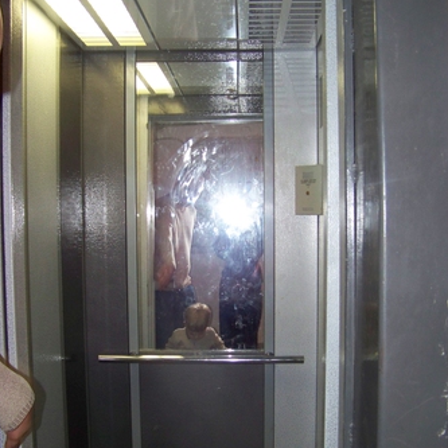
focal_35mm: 43
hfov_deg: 39.2
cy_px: 241
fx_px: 630
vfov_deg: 39.1
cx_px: 222
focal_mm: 5.85
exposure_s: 1/30
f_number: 2.8
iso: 200
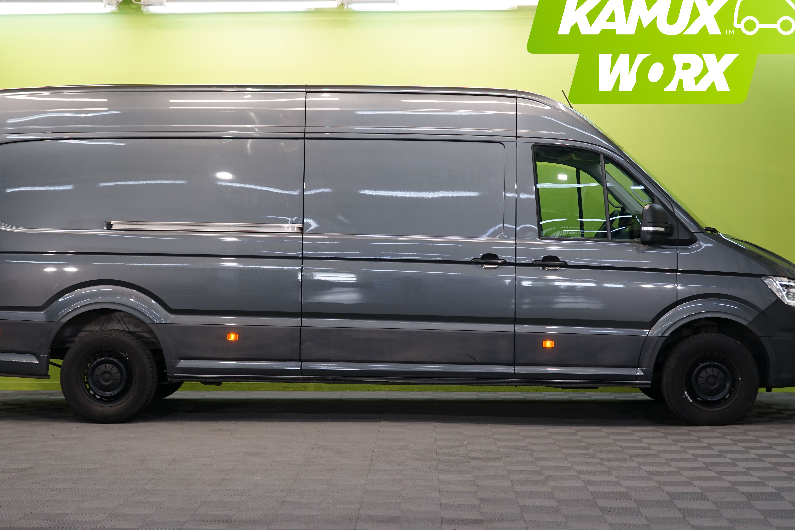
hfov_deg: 29.7
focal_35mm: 68
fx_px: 1502
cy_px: 271
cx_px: 384
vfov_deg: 20.0
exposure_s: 1/40
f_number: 5
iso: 400
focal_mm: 55
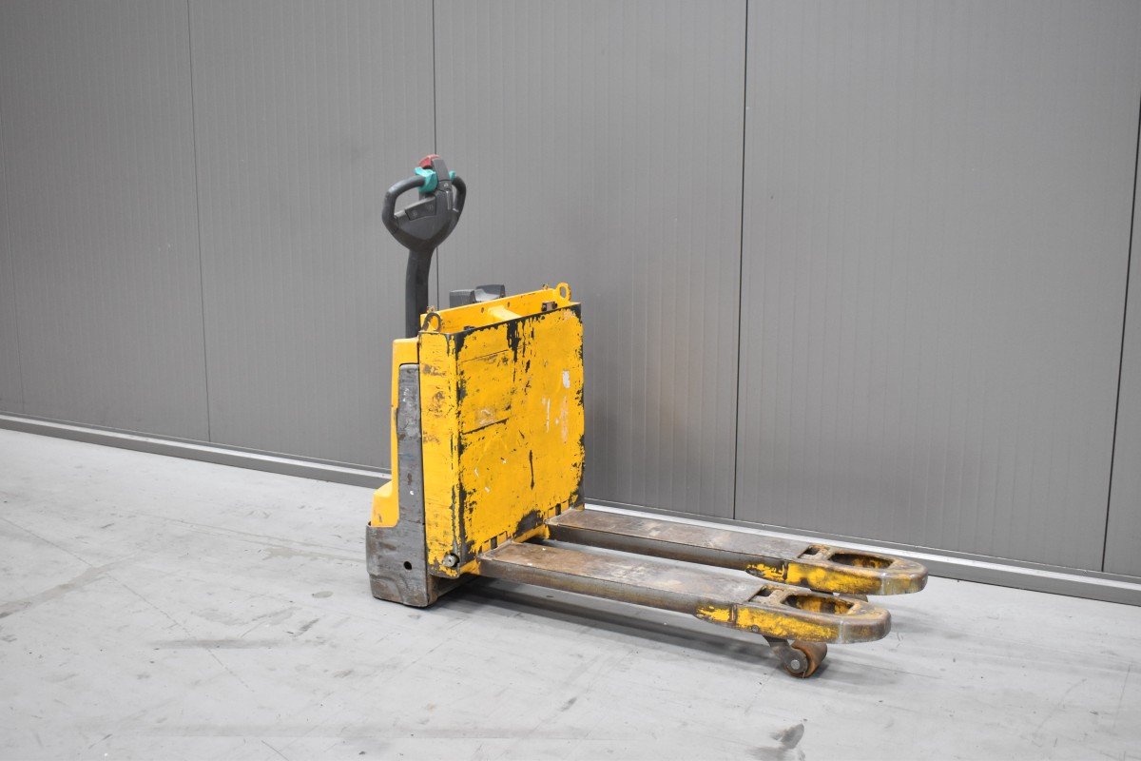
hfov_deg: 51.3
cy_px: 380
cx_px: 570
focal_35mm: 38
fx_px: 1188
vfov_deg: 35.5
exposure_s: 1/50
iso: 1600
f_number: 4.5
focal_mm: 25
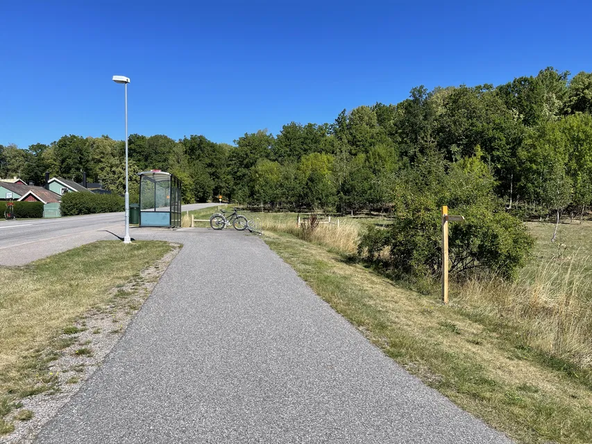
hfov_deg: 67.3
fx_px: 445
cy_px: 222
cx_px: 296
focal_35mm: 26
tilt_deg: -0.1
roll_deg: -0.2
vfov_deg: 53.1
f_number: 1.6
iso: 32
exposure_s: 1/3003
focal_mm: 5.1
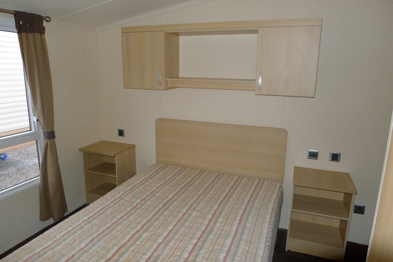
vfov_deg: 53.2
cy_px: 131
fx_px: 262
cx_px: 196
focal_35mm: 24
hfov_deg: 73.7
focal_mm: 5.1
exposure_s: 1/60
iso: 160
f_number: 2
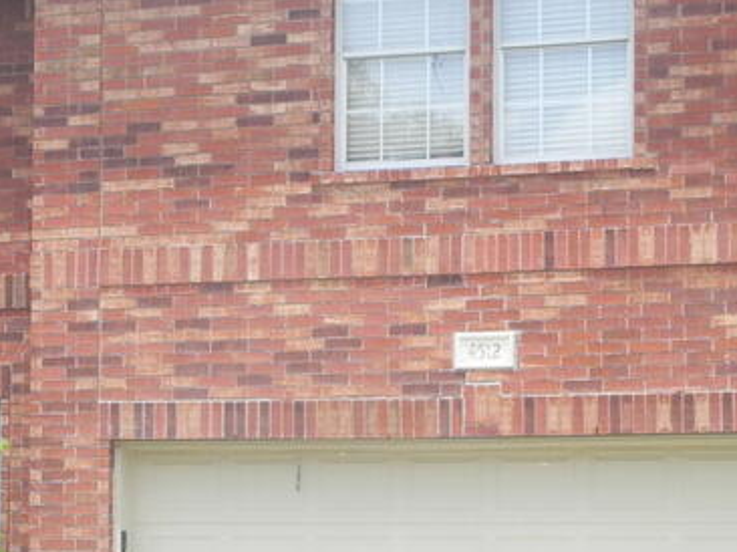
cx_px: -165
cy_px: 570
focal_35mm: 126
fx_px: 2681
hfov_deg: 15.1
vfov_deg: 11.6
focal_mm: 6.8
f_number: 2.8
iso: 100
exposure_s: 1/664
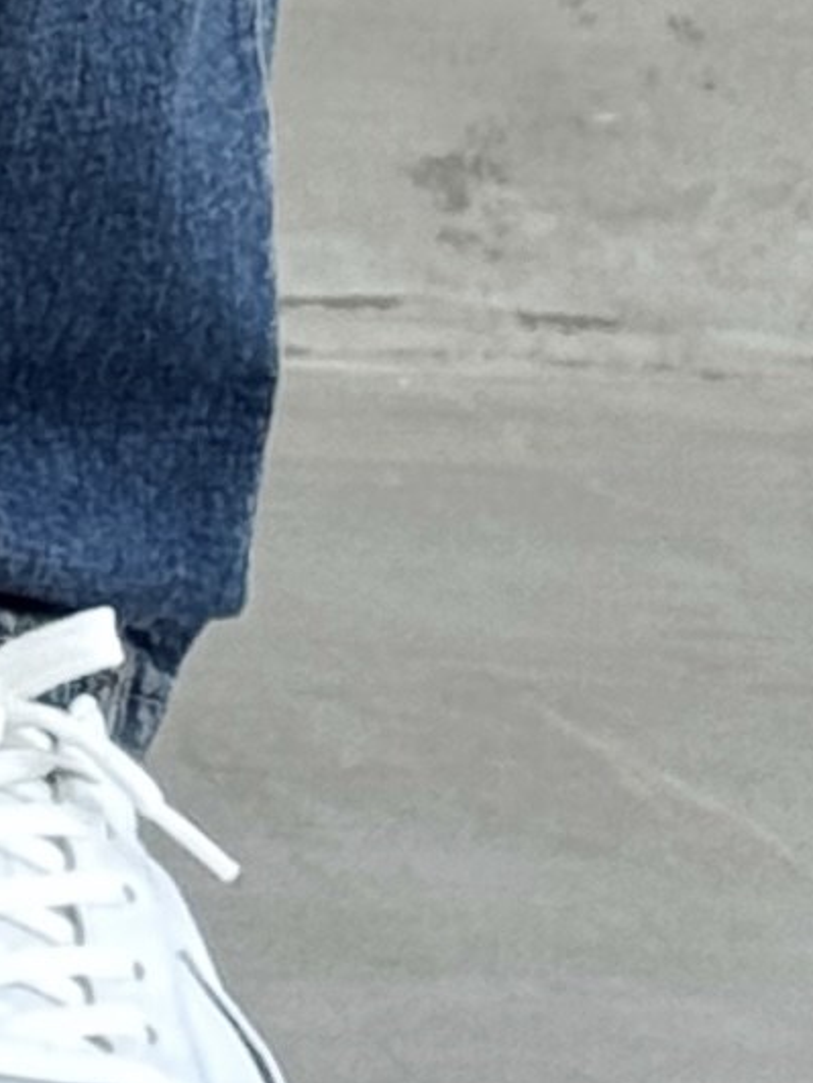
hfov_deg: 4.2
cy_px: -1308
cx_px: -837
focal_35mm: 350
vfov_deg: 5.5
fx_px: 10960
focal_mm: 6.76
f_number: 1.78
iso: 64
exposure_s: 1/229
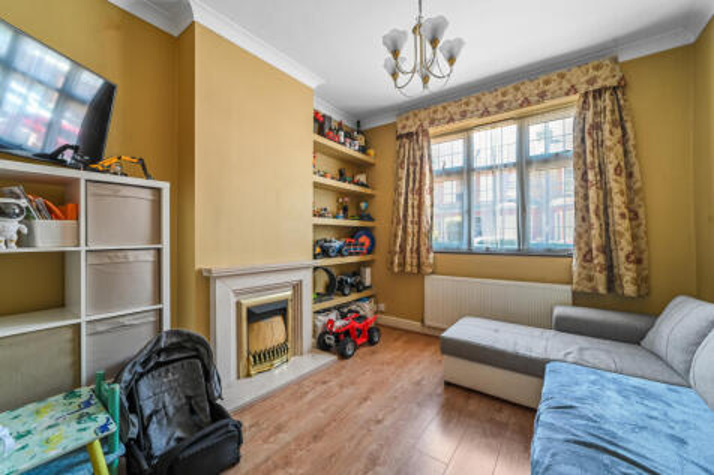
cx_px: 357
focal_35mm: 14
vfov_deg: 81.2
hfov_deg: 104.3
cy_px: 238
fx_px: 278
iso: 400
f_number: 8
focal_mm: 14
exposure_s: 1.6
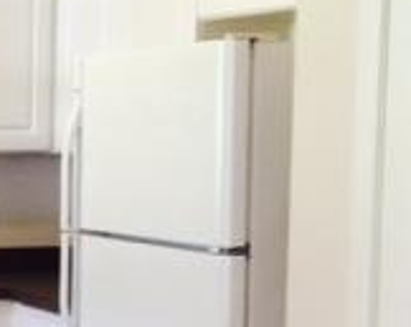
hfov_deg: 15.4
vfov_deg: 13.2
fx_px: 1408
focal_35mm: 116
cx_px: -193
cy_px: 248
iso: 64
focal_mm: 4.12
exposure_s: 1/30
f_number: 2.2
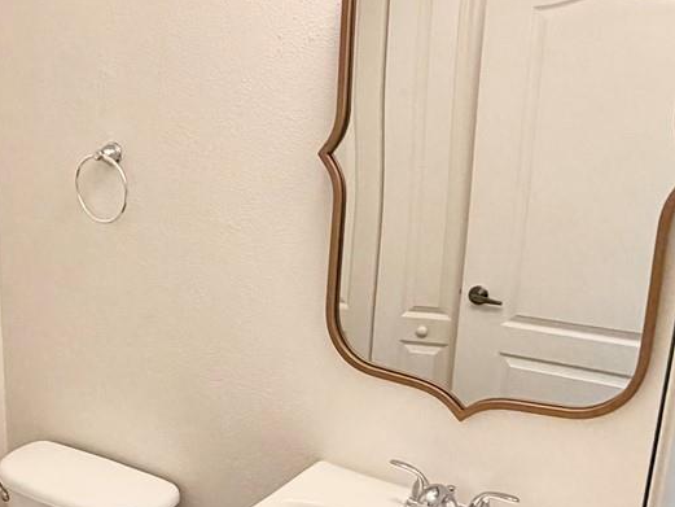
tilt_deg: -14.7
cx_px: 137
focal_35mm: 43
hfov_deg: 42.0
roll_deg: +0.6
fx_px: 839
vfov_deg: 33.4
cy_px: 316
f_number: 2.2
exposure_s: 1/60
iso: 250
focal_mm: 2.22
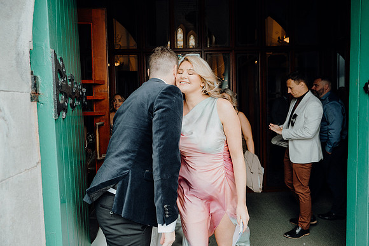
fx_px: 267
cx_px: 184
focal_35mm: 26
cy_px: 123
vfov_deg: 49.6
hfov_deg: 69.4
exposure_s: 1/200
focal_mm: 26
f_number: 3.5
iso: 250
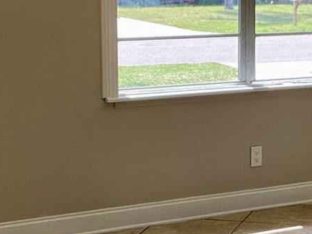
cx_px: 279
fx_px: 1009
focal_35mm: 112
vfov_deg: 13.2
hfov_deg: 17.3
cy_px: 101
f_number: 2.4
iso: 32
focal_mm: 3.3
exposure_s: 1/120
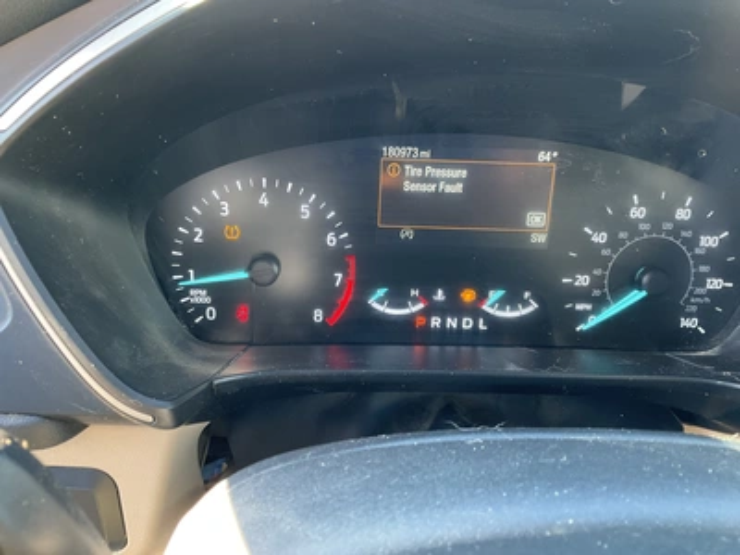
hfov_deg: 61.7
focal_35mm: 29
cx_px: 370
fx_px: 620
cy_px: 278
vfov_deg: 48.2
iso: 100
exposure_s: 1/60
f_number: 1.8
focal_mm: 3
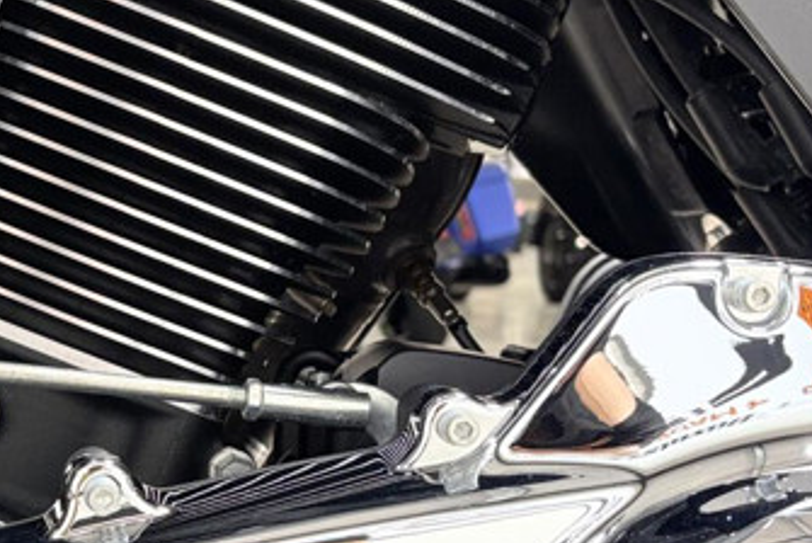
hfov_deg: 22.8
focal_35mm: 86
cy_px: 402
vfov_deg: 15.9
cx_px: 23
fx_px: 1941
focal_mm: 5.96
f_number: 1.6
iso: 80
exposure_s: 1/60
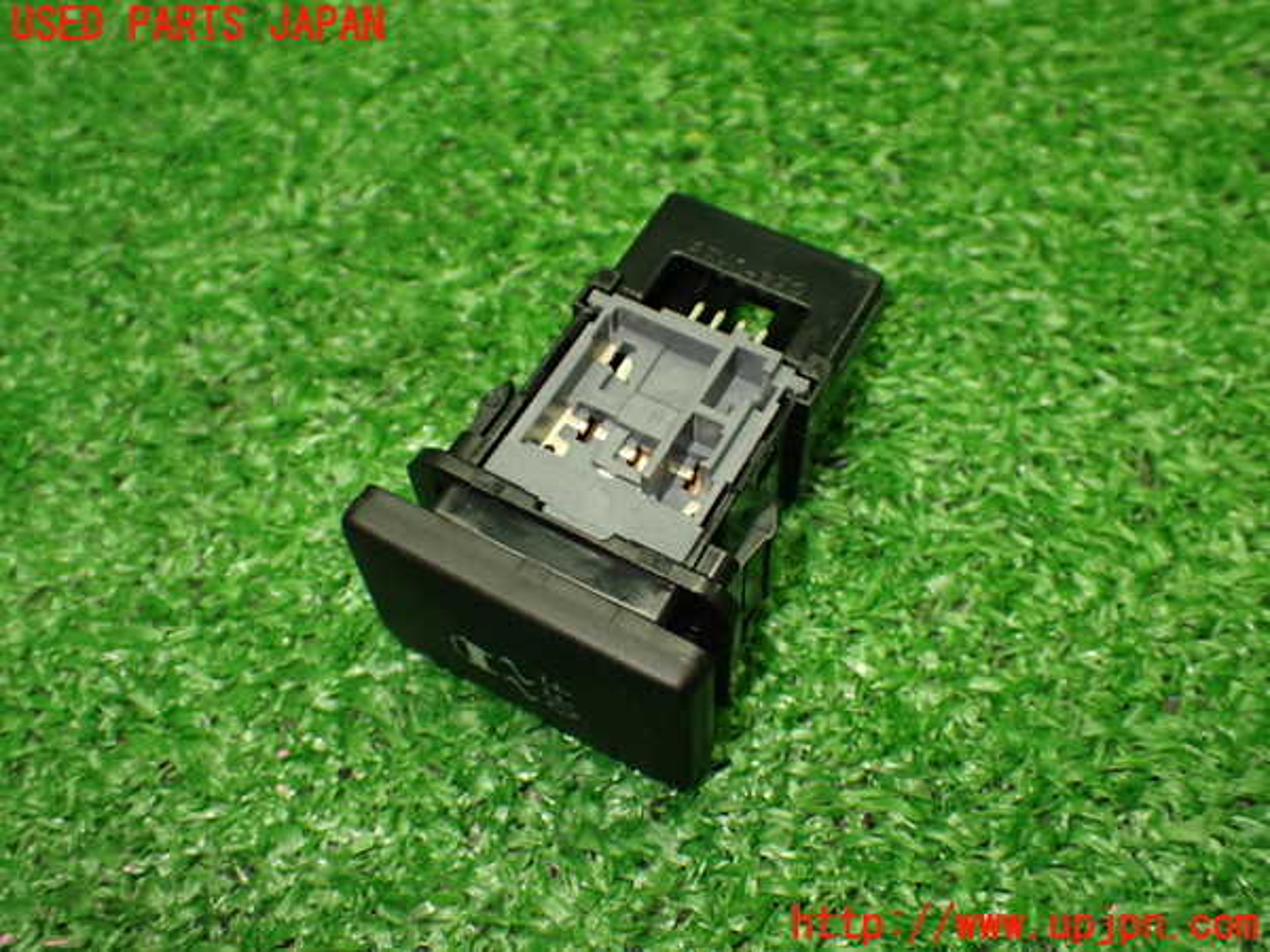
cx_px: 635
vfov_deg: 37.7
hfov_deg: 49.0
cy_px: 476
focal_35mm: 38
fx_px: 1394
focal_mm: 6.83
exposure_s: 1/160
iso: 640
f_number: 2.7
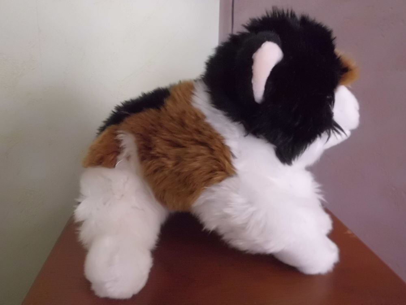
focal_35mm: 26
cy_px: 152
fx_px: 305
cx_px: 203
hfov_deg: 67.3
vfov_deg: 53.1
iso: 800
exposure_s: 1/8
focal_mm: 4.6
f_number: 3.2
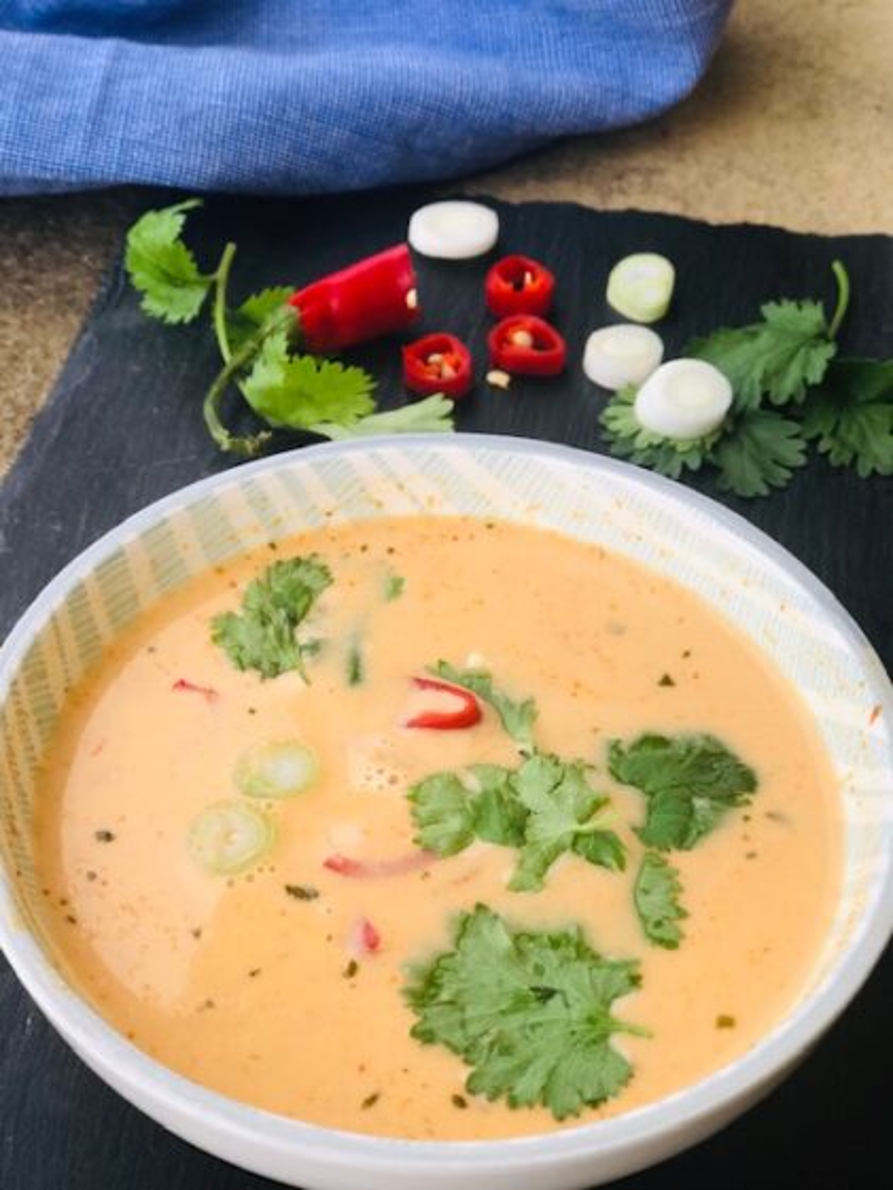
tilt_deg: -45.1
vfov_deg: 33.8
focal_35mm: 57
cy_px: 595
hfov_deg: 25.7
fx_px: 1960
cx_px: 446
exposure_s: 1/144
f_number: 2.8
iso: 20
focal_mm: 6.6
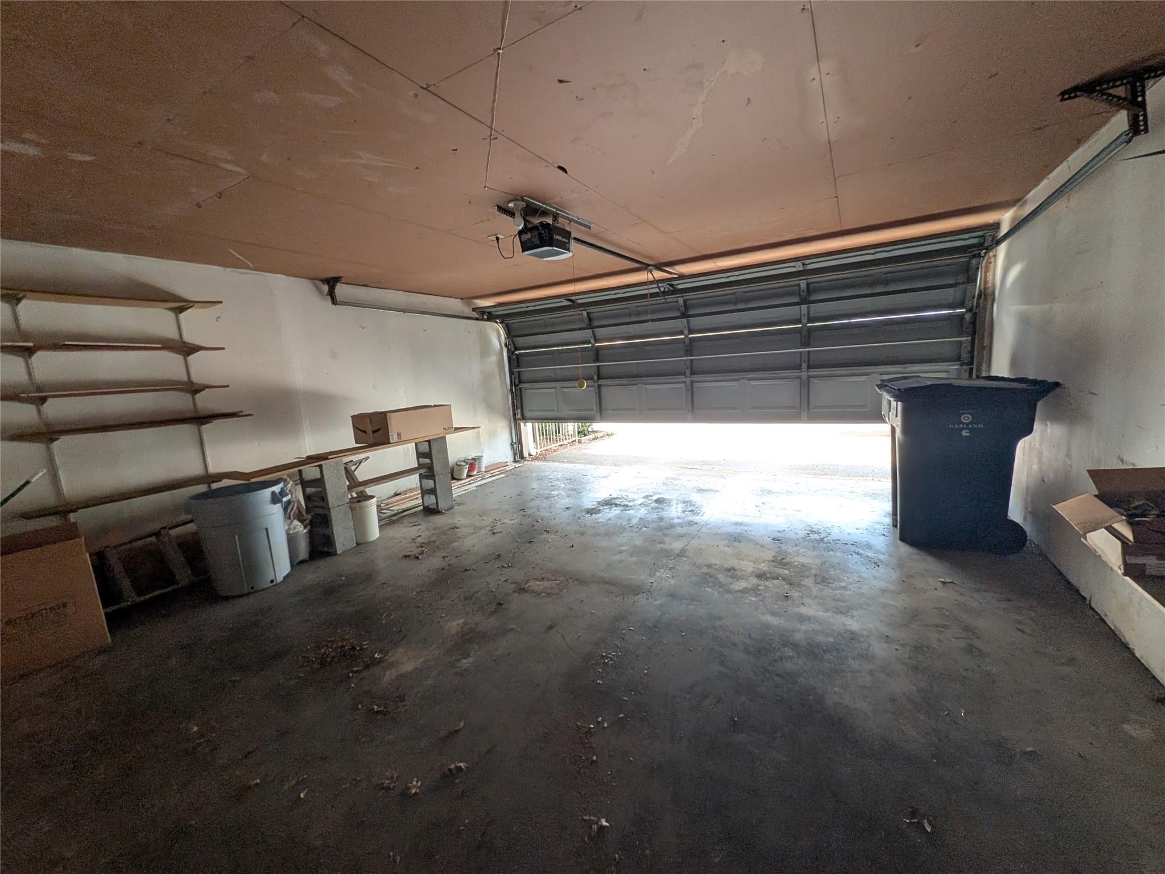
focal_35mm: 13
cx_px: 582
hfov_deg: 106.2
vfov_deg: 89.9
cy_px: 437
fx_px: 438
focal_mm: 1.54
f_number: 2.2
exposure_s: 1/74.1
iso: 66
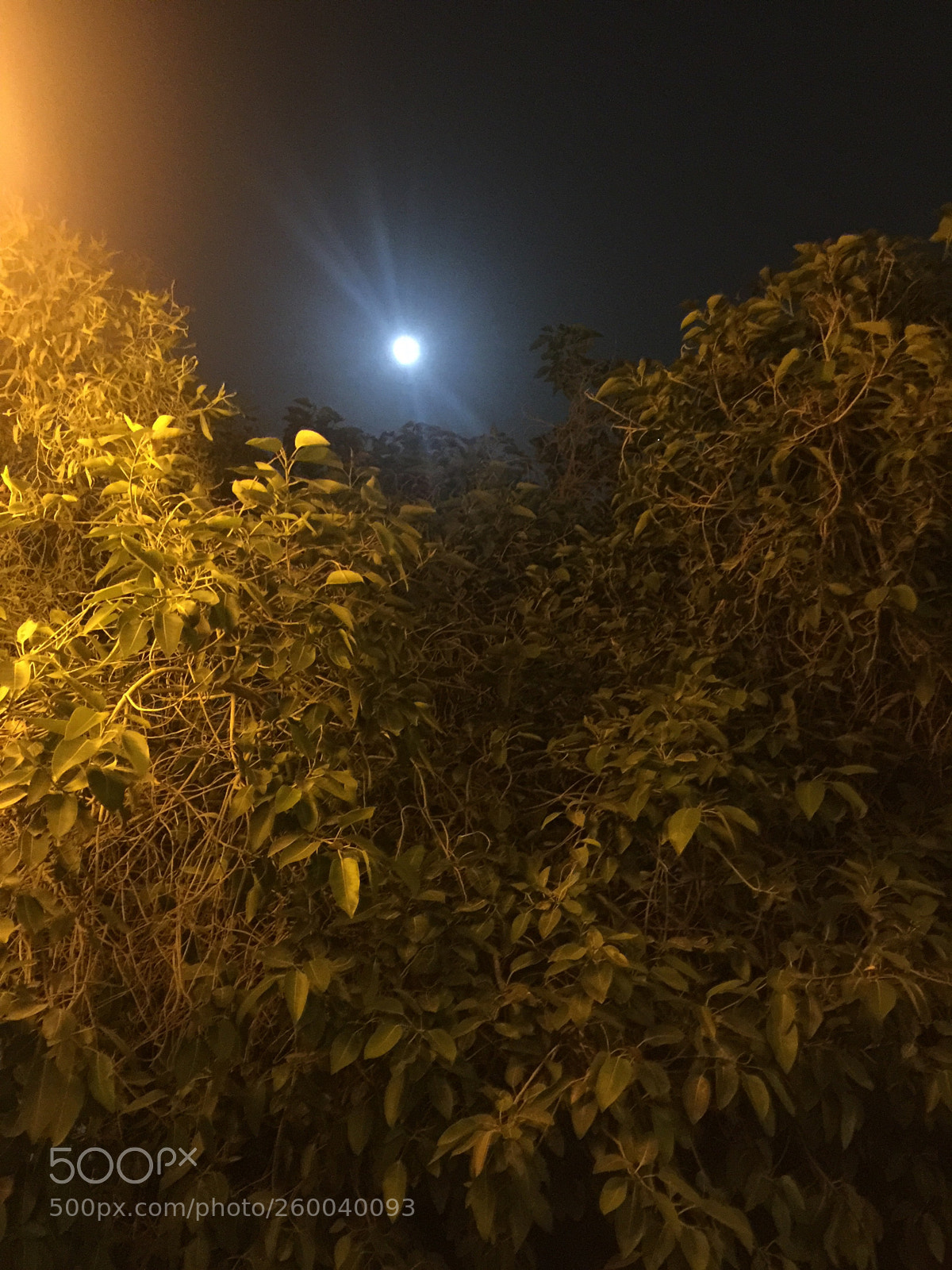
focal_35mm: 29
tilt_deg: +33.7
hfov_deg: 48.2
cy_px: 635
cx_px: 476
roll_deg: +0.5
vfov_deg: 61.7
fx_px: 1063
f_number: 2.2
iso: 250
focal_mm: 4.15
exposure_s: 1/4
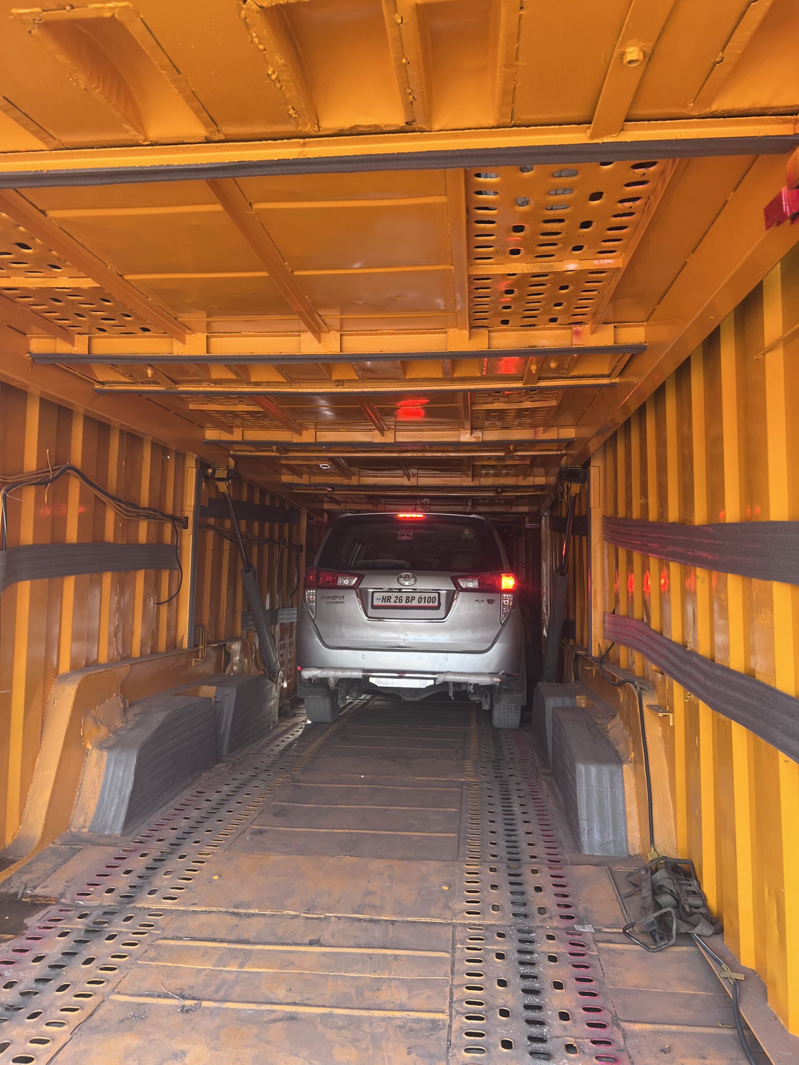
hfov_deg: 53.1
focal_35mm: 26
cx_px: 400
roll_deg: +1.3
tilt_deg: +3.2
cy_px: 532
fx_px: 800
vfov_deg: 67.3
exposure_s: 1/121
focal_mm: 5.7
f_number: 1.5
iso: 100
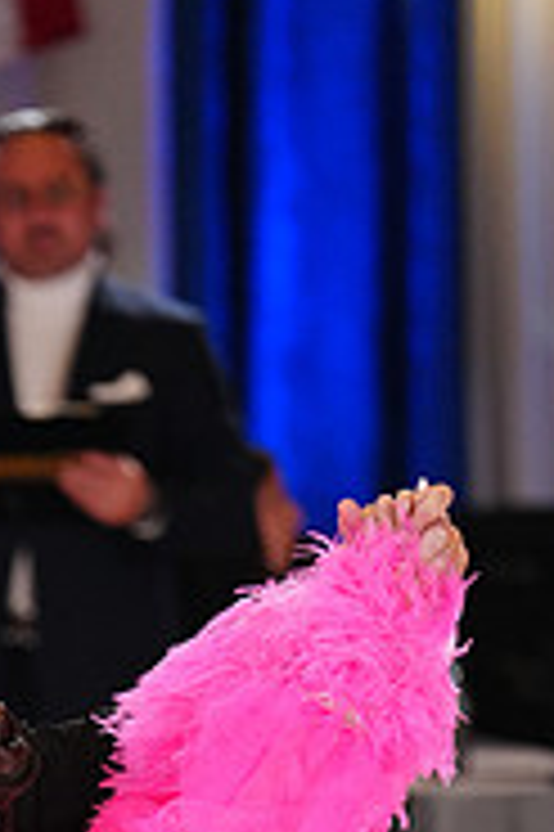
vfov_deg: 3.7
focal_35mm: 549
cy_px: 1277
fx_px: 12696
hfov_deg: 2.5
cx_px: -272
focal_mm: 175
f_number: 2.8
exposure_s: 1/640
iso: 2500
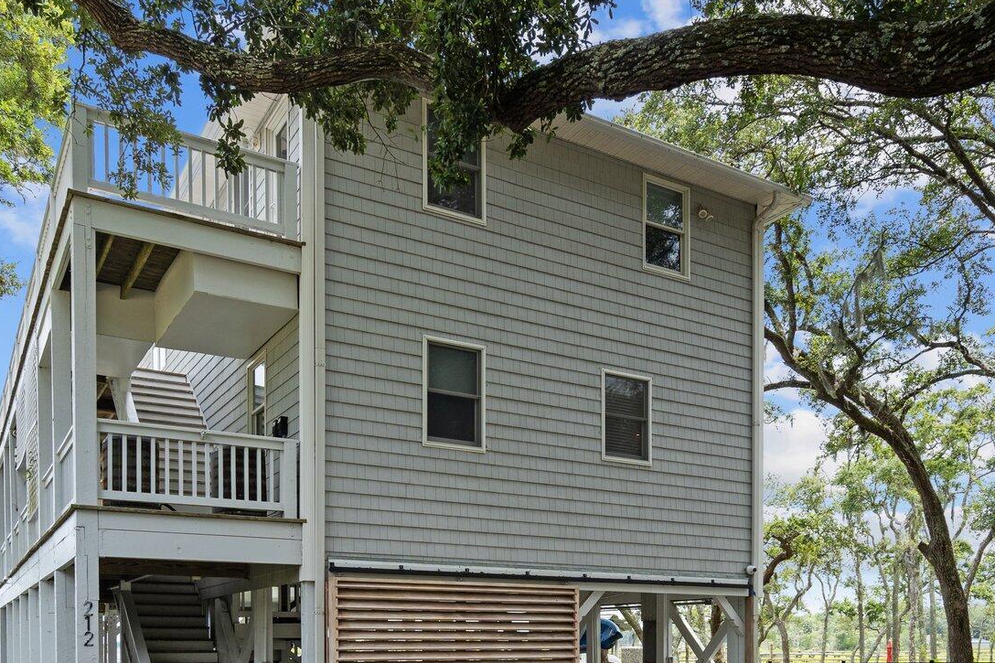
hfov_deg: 58.7
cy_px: 603
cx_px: 521
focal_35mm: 32
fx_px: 884
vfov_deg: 38.2
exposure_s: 1/1000
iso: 320
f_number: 4
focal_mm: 17
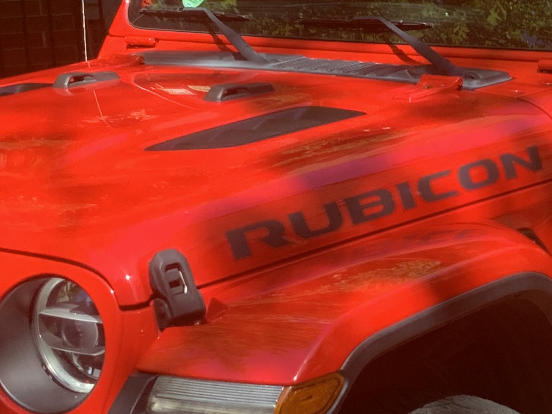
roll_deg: +1.0
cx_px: 505
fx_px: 1706
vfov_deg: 13.8
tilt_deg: -11.3
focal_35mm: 107
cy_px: 245
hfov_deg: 18.1
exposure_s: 1/362
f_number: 1.8
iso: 16
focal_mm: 3
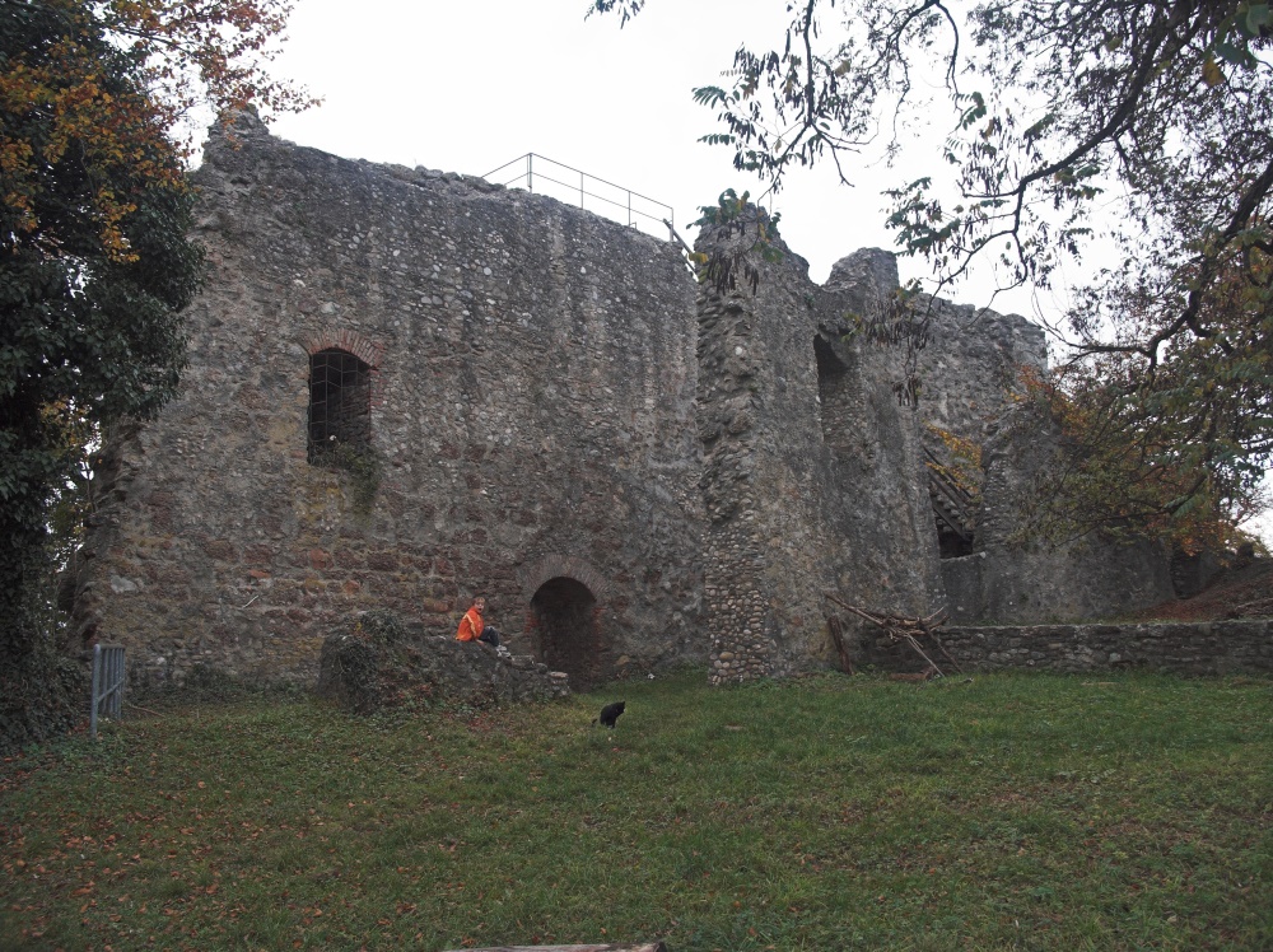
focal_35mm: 28
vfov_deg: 49.7
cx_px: 636
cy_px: 476
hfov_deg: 63.5
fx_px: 1029
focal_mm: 7.2
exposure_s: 1/80
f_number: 3.2
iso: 100
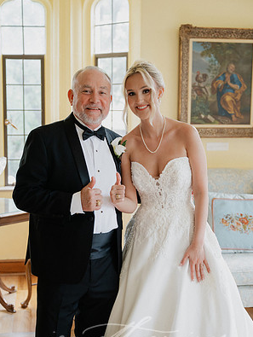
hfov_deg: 25.3
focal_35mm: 58
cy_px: 184
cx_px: 126
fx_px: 564
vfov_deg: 33.2
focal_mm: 53
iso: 400
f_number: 3.5
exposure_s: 1/60
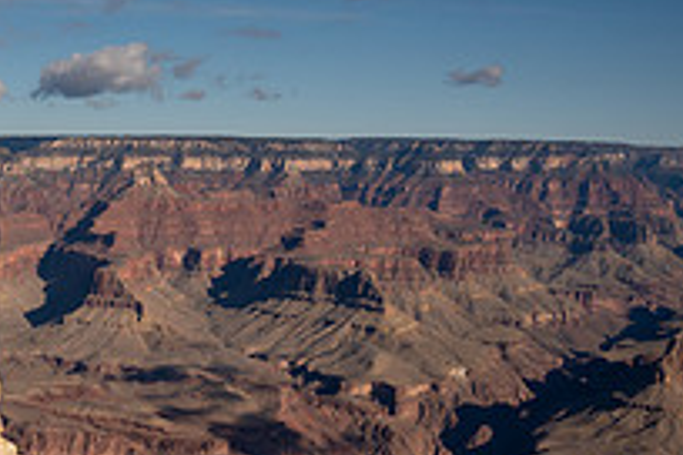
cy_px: 298
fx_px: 1423
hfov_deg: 25.3
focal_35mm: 75
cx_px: -41
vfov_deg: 18.1
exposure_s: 1/6400
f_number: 4
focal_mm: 26
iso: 400
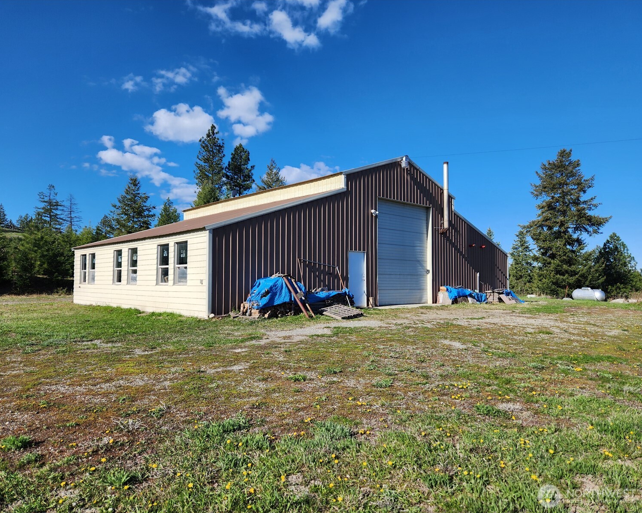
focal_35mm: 24
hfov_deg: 70.3
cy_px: 256
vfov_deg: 58.8
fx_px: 456
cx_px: 306
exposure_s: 1/1742
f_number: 1.8
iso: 20
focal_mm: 5.4
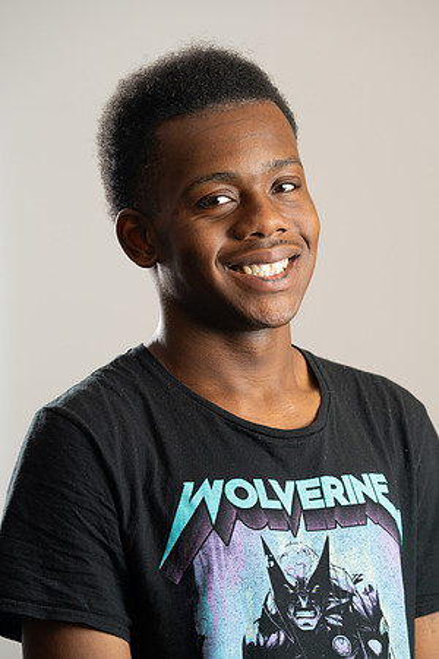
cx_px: 220
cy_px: 330
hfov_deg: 8.0
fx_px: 3128
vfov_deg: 12.0
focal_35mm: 171
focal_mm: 171
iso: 500
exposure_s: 1/200
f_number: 6.3
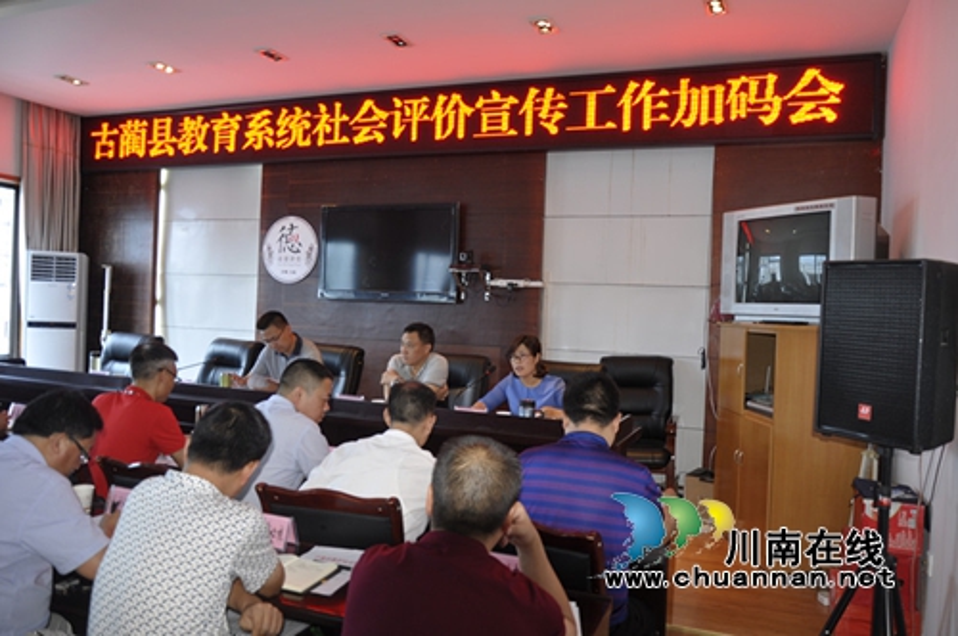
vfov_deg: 47.8
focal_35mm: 27
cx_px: 479
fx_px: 718
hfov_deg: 67.4
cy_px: 318
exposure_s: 1/30
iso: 250
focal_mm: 18
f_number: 3.5
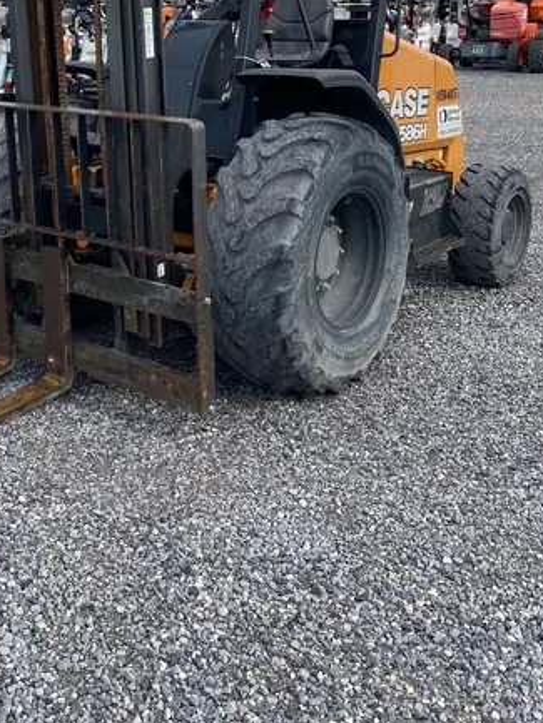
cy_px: 116
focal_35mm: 44
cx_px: 144
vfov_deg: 40.6
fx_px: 920
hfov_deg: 32.3
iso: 32
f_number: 1.8
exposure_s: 1/2463
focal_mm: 4.25
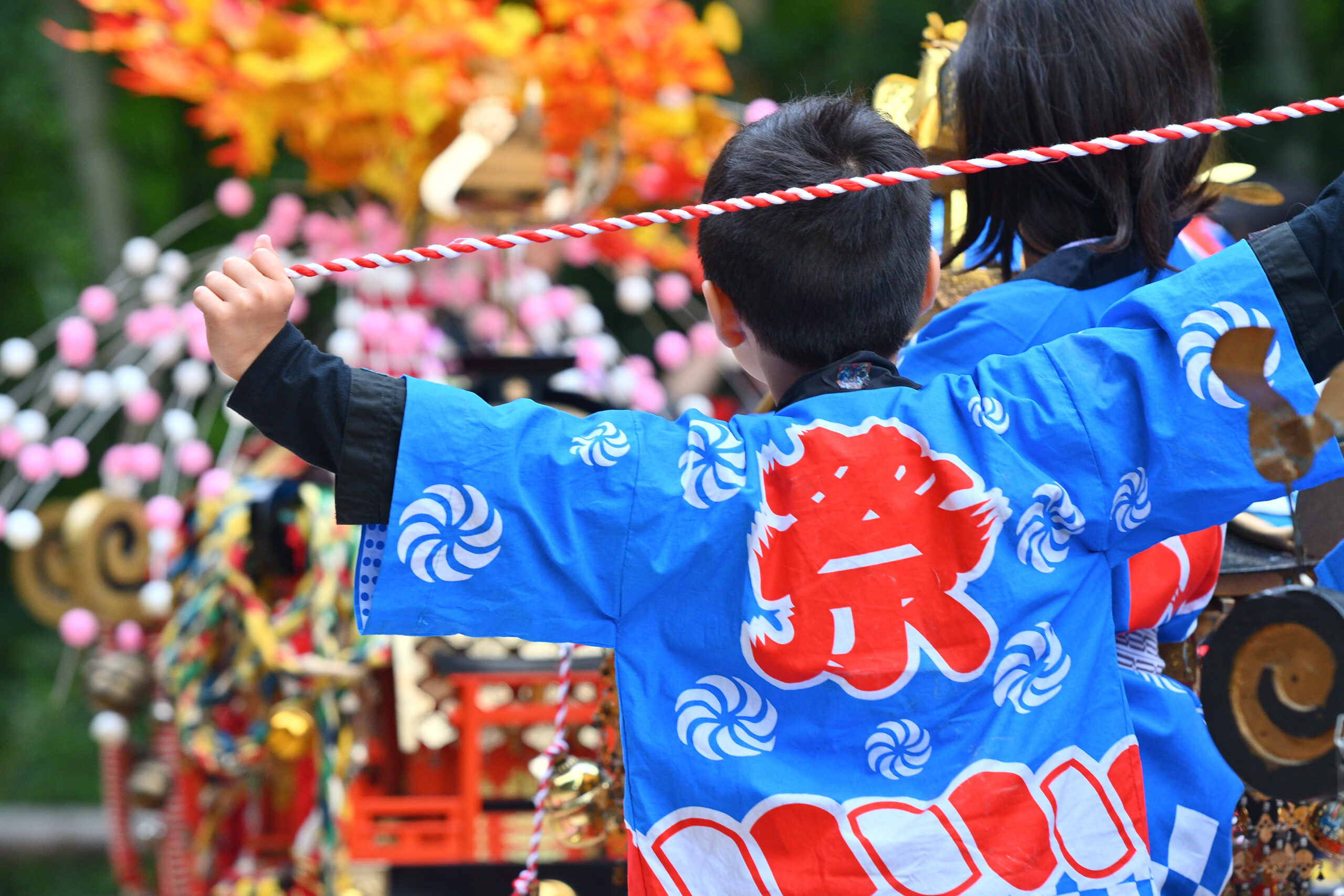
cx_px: 672
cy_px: 448
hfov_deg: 8.9
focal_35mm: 232
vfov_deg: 5.9
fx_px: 8680
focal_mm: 155
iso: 320
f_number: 4
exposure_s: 1/250
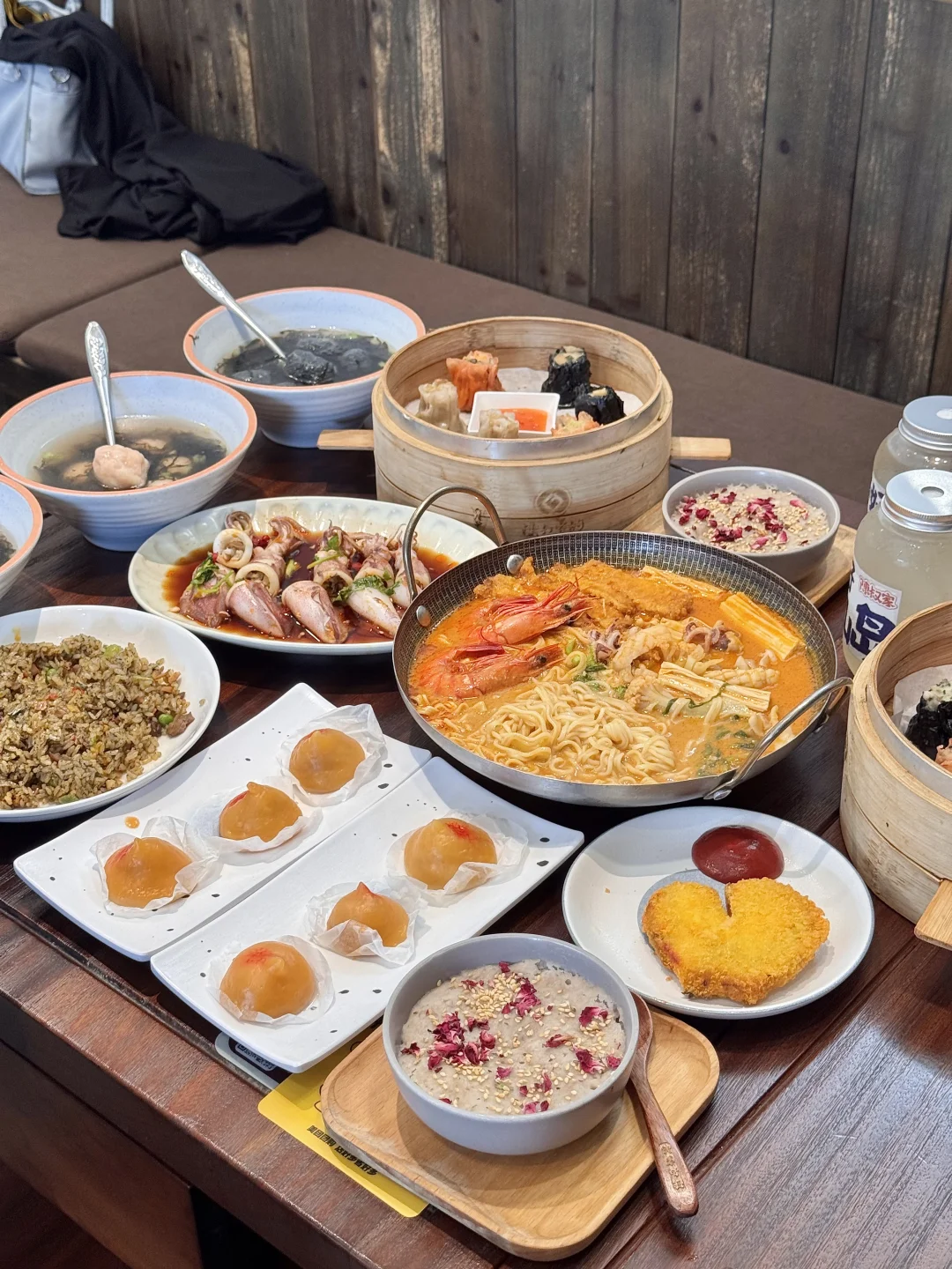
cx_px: 476
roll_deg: +1.2
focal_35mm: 48
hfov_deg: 30.3
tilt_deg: -33.7
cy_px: 634
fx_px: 1760
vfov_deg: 39.7
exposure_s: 1/100
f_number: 1.78
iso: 50
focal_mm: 6.76
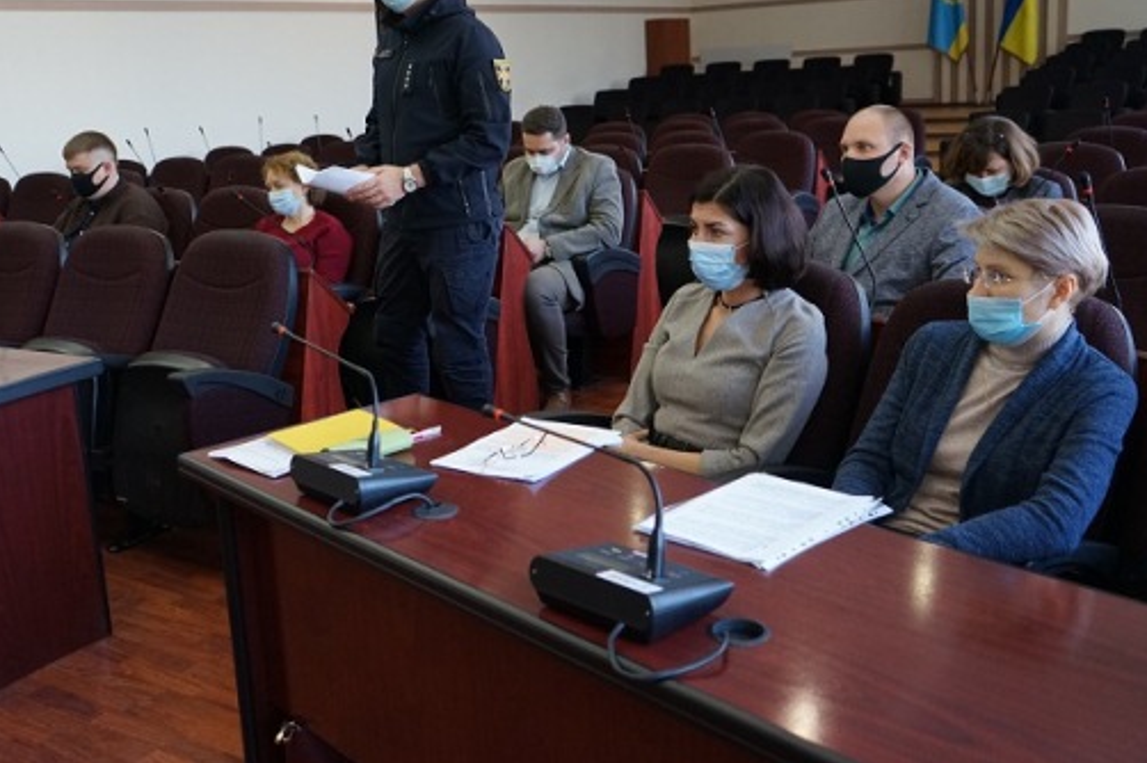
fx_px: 1178
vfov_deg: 35.8
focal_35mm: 37
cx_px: 494
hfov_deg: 51.7
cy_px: 302
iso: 2000
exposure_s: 1/160
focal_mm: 29
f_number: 3.5
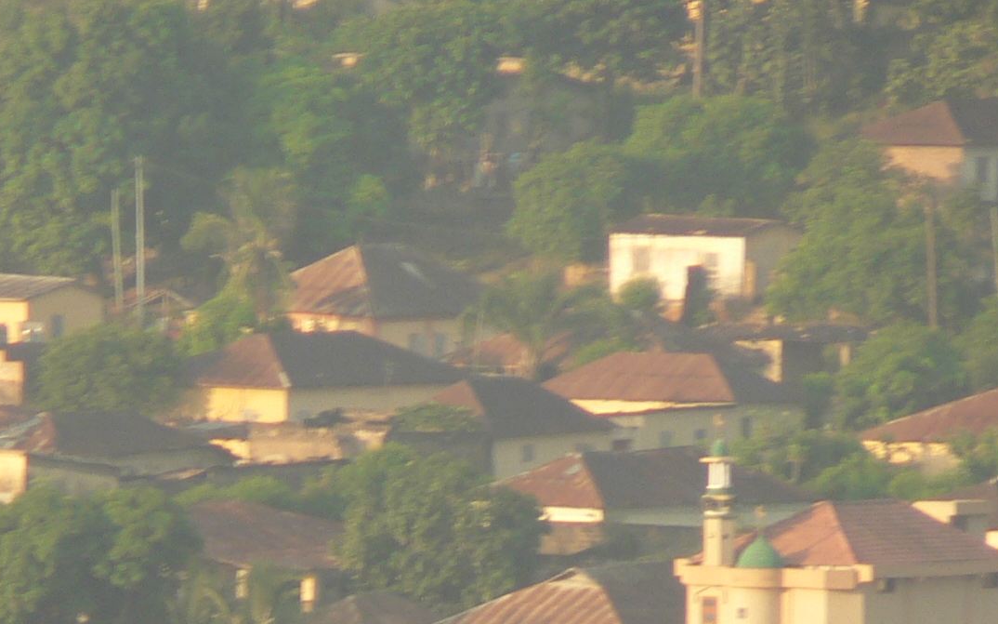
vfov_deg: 1.3
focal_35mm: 993
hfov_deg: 2.1
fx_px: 27006
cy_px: 847
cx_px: 208
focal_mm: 65.4
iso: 80
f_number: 3.3
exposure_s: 1/50
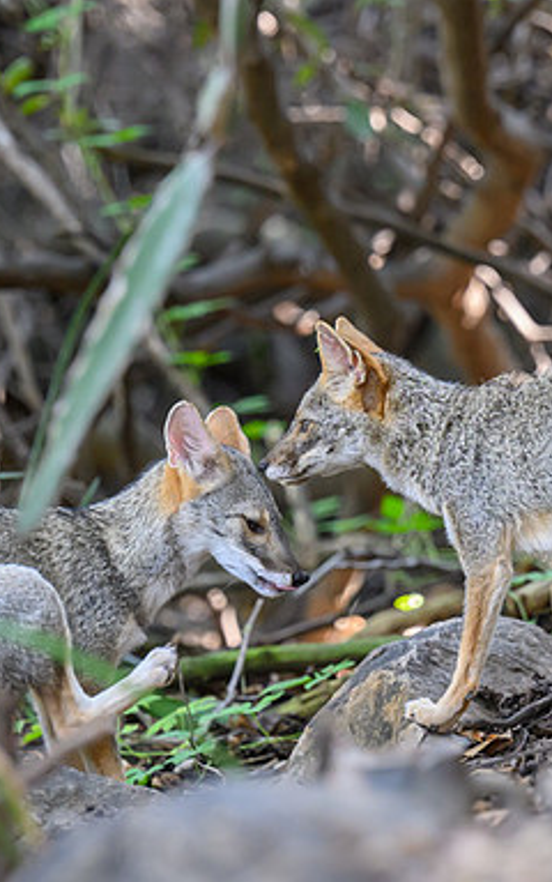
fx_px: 8144
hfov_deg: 3.9
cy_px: 445
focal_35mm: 339
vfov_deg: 6.2
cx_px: 325
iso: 2800
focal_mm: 165
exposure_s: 1/320
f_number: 3.5
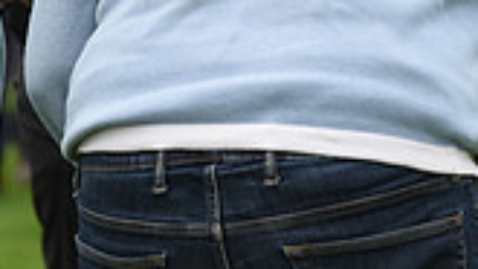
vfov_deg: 2.0
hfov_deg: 3.5
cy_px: -273
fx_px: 7697
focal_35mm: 607
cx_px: 672
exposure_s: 1/2500
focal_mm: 165
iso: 640
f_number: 5.6
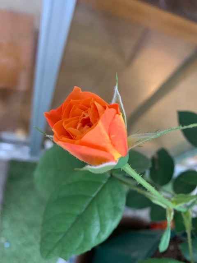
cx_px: 98
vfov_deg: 67.3
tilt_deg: -61.2
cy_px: 132
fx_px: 197
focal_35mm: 26
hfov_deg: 53.1
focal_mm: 4.25
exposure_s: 1/33
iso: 400
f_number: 1.8
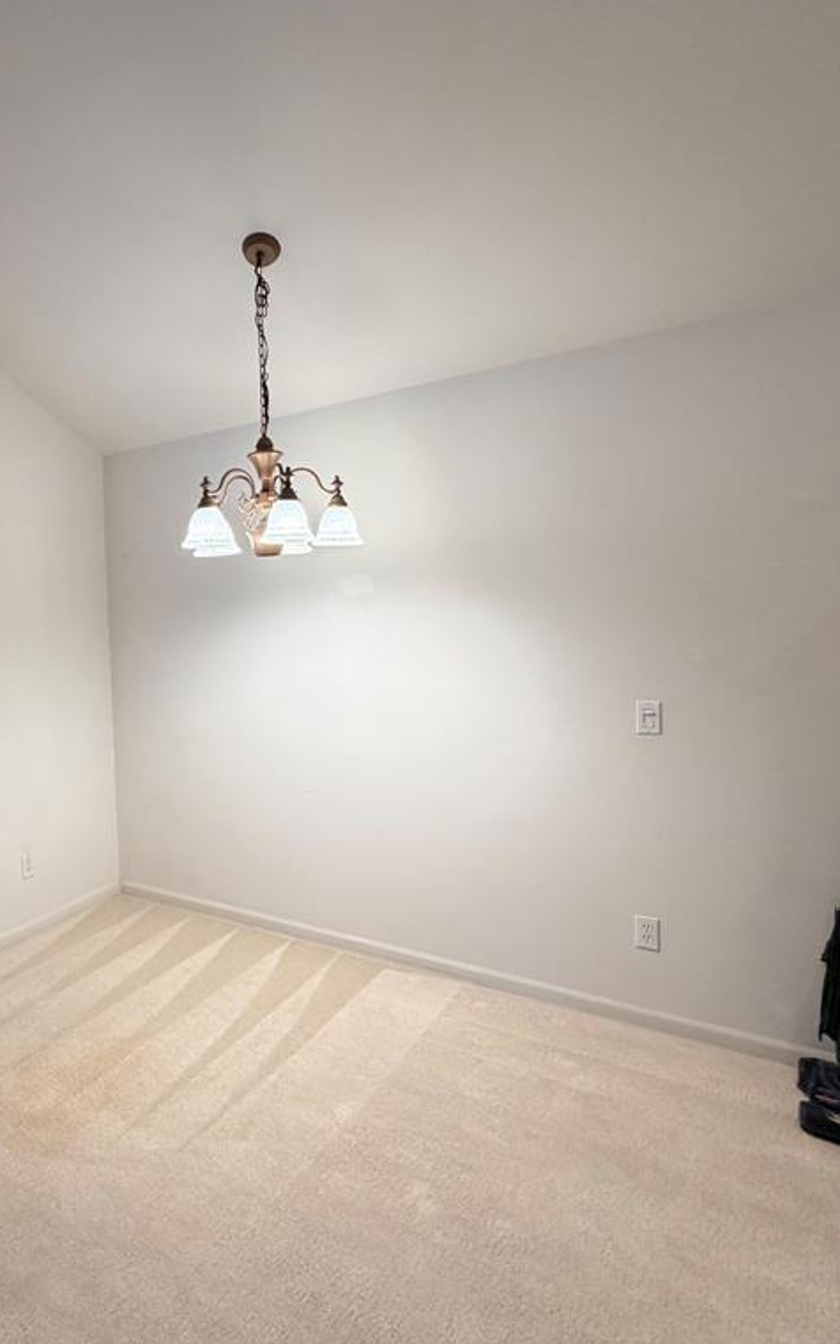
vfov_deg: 85.1
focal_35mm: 20
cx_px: 175
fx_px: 733
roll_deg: +2.5
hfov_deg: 55.7
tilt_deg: -4.2
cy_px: 670
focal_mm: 2.22
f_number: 2.2
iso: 160
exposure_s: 1/60
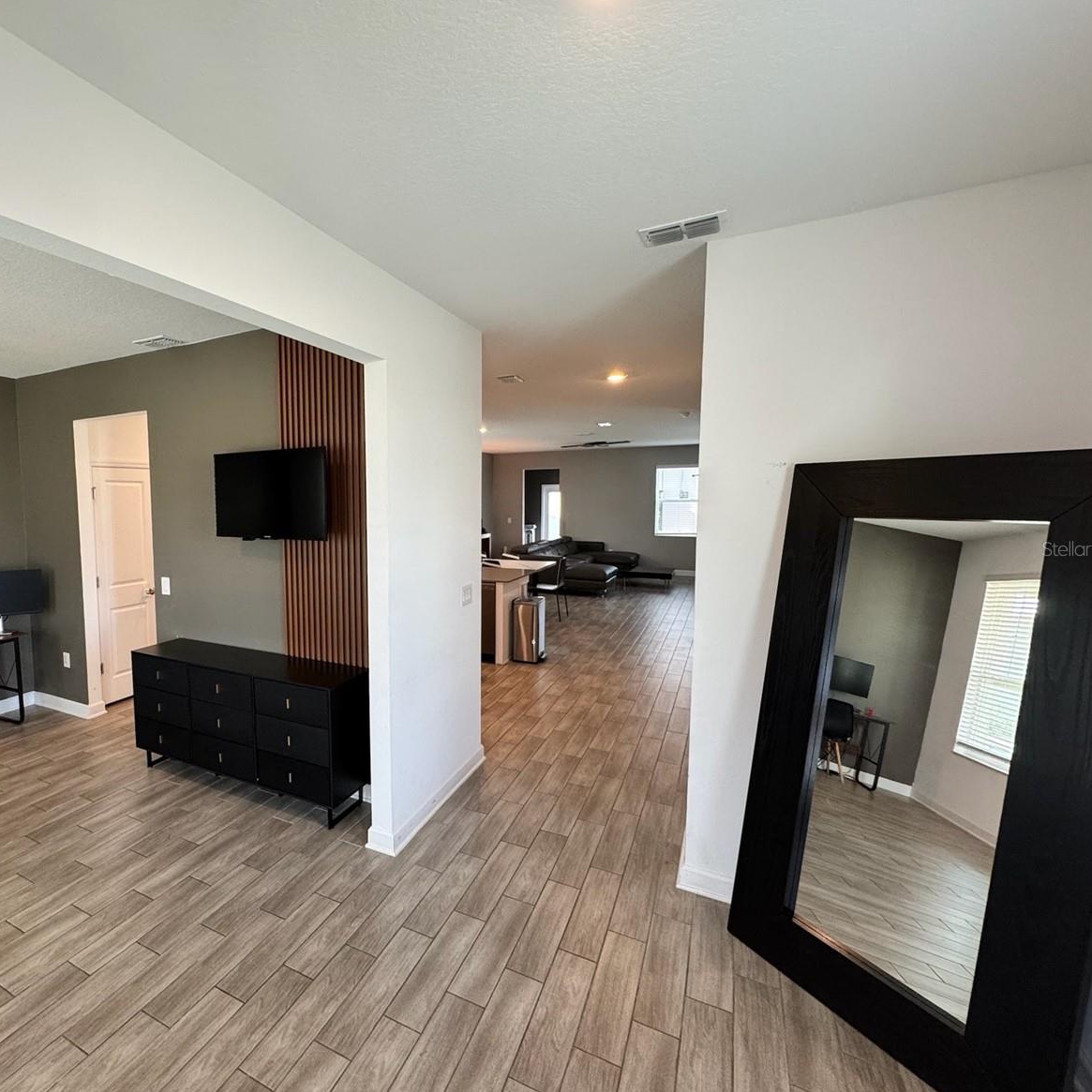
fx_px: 607
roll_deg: +0.7
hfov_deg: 81.6
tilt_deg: -5.5
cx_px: 381
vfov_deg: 84.0
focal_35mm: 17
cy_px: 548
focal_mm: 2.22
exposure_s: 1/120
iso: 250
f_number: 2.2
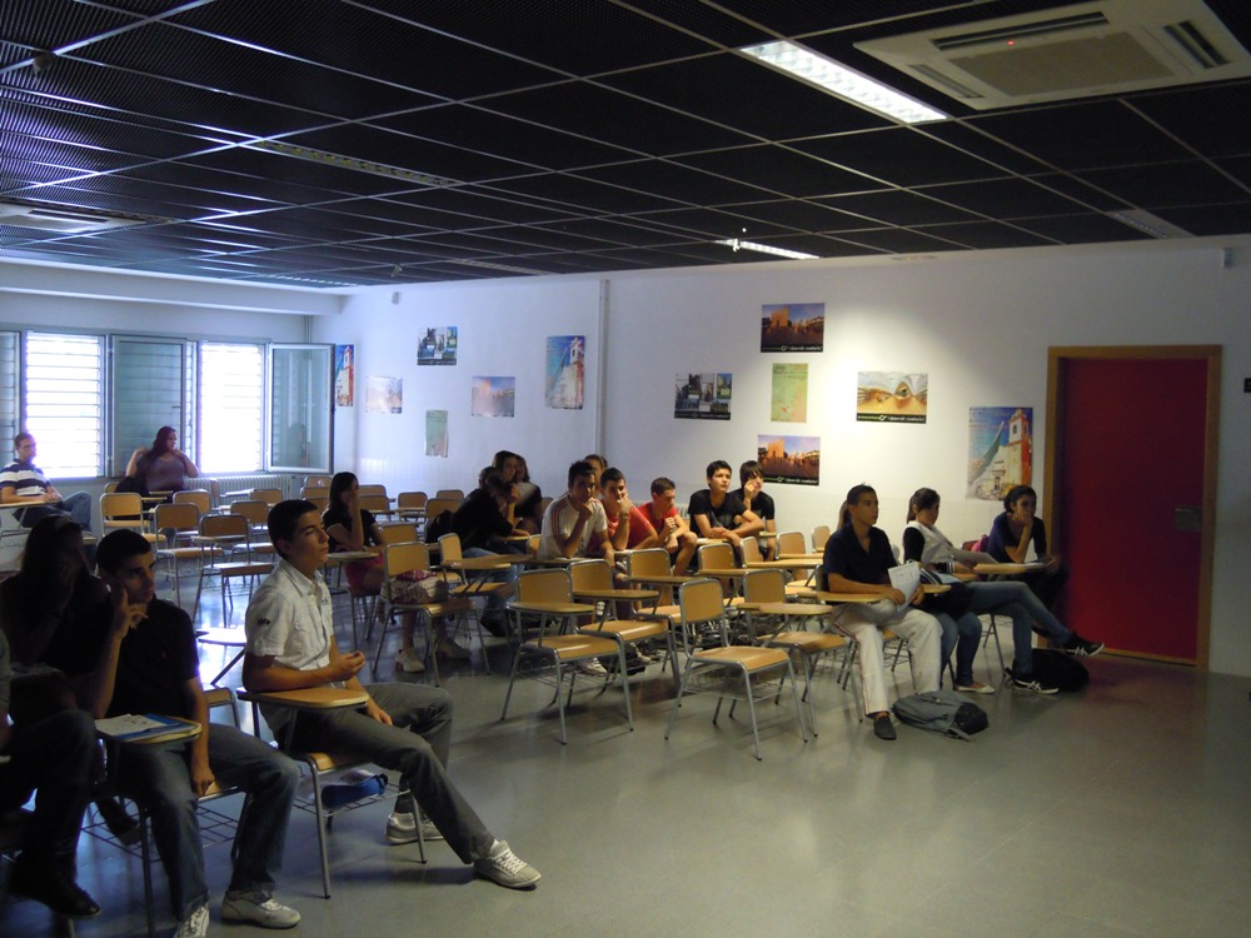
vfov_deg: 44.2
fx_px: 1156
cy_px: 469
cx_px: 626
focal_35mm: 32
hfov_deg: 56.8
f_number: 2.8
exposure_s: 1/25
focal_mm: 5.7
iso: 400
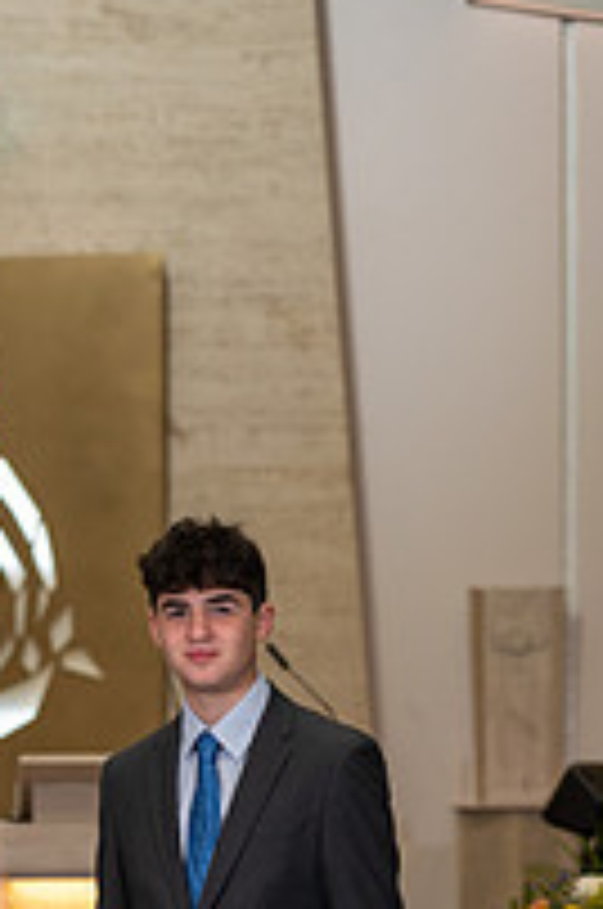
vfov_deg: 13.0
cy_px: 986
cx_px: 2
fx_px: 3933
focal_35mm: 156
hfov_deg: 8.7
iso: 1000
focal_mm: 70
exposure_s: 1/400
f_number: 2.8
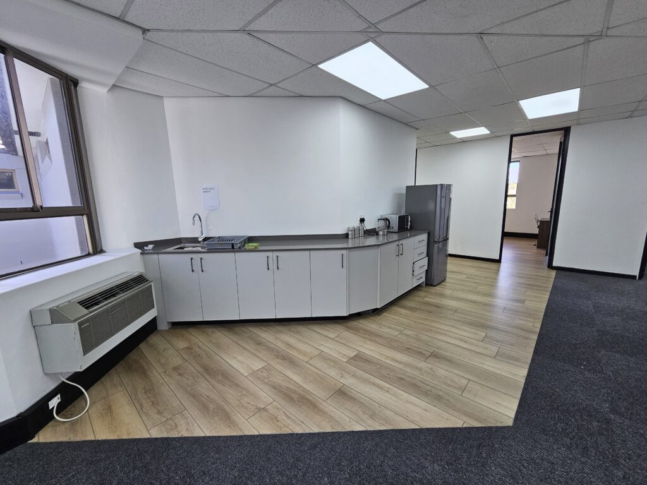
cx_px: 324
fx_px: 243
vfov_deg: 89.9
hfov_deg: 106.2
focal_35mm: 13
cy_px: 242
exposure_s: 1/190
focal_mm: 2.2
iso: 125
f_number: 2.2
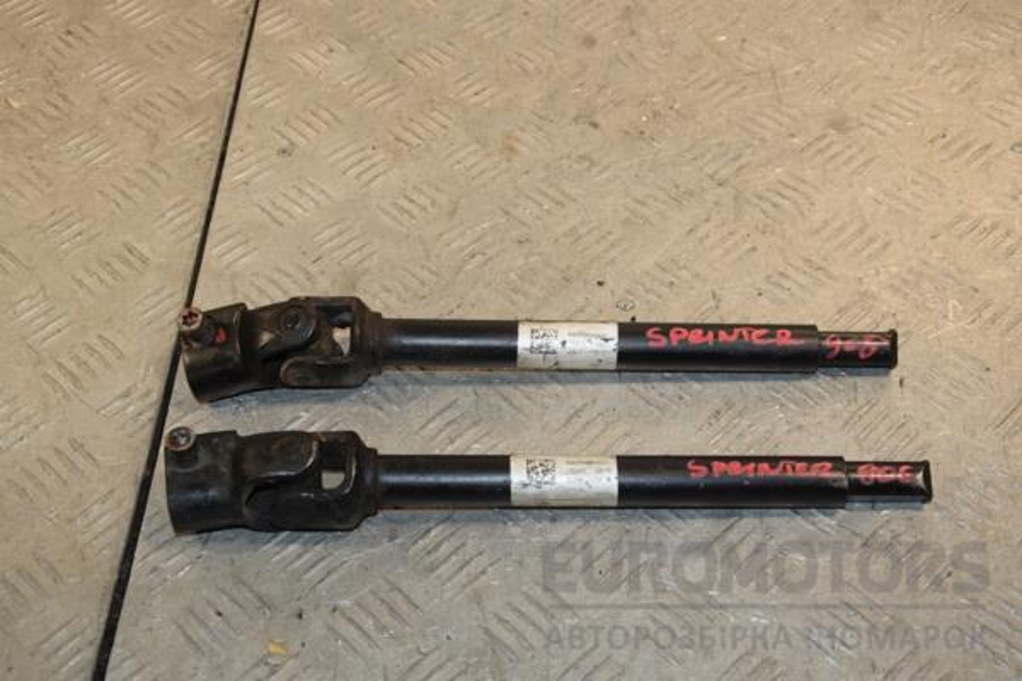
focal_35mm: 52
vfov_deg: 25.8
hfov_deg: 37.9
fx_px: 1490
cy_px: 340
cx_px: 511
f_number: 8
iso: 800
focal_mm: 35
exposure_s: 1/200
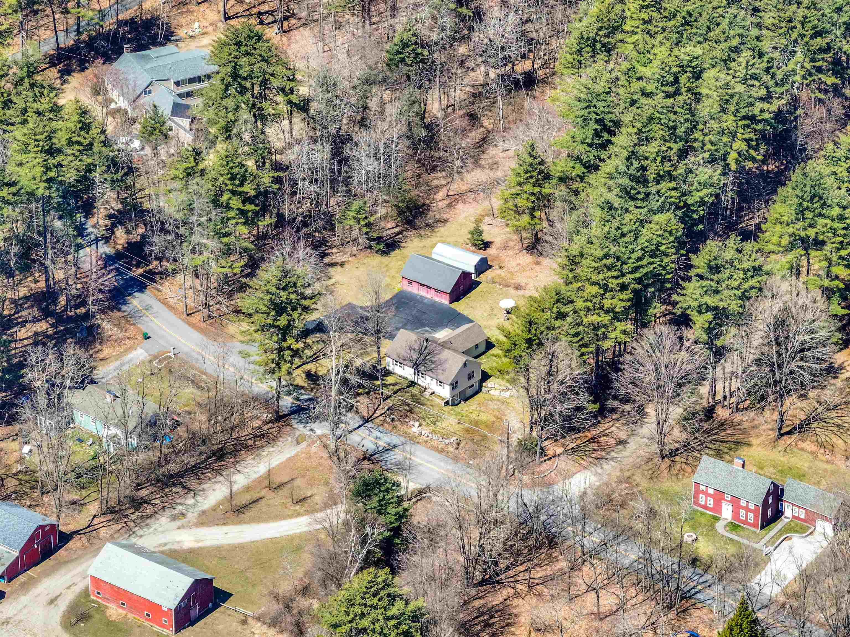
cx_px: 425
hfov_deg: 11.9
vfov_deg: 8.9
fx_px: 4076
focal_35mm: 166
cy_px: 318
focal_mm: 30.71
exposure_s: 1/320
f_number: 3.4
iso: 100
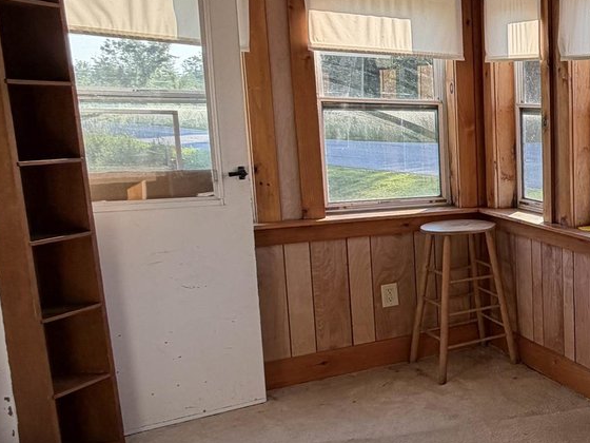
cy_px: 204
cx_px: 796
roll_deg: -1.7
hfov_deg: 32.6
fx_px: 682
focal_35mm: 40
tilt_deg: -8.3
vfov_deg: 35.9
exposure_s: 1/200
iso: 40
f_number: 2.2
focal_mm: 2.22
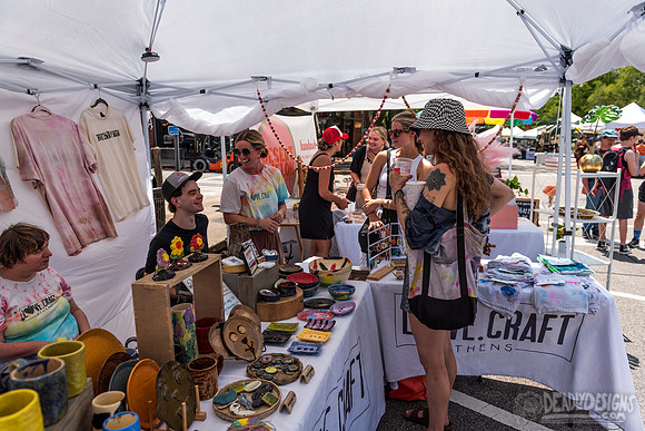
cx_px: 322
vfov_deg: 53.2
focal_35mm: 24
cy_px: 216
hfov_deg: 73.7
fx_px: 430
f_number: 4
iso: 50
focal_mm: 24
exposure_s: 1/400
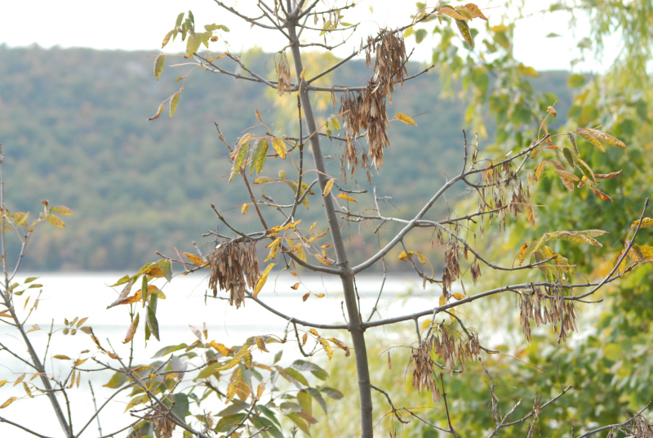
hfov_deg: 13.4
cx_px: 326
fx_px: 2779
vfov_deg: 9.0
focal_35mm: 153
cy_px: 219
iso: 800
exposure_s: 1/500
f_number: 11
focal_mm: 102
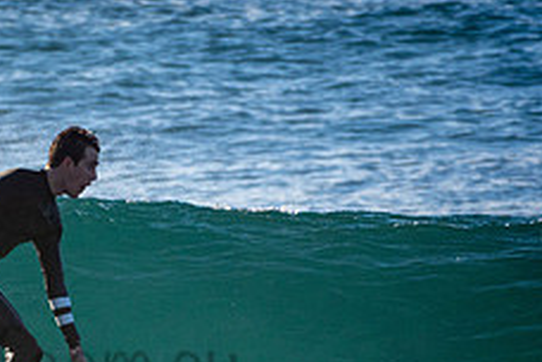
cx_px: -14
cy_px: 342
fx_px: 28769
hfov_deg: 1.1
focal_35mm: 1911
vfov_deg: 0.7
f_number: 5.6
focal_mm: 500
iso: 320
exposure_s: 1/1250
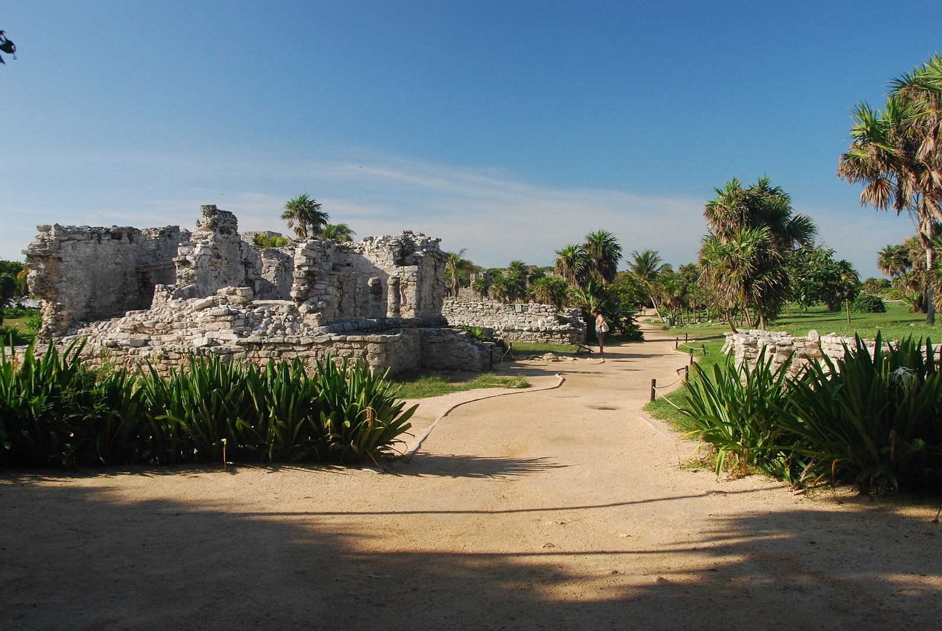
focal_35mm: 33
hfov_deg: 57.2
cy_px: 316
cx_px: 471
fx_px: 865
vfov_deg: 40.1
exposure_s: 1/100
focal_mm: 22
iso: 200
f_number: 9
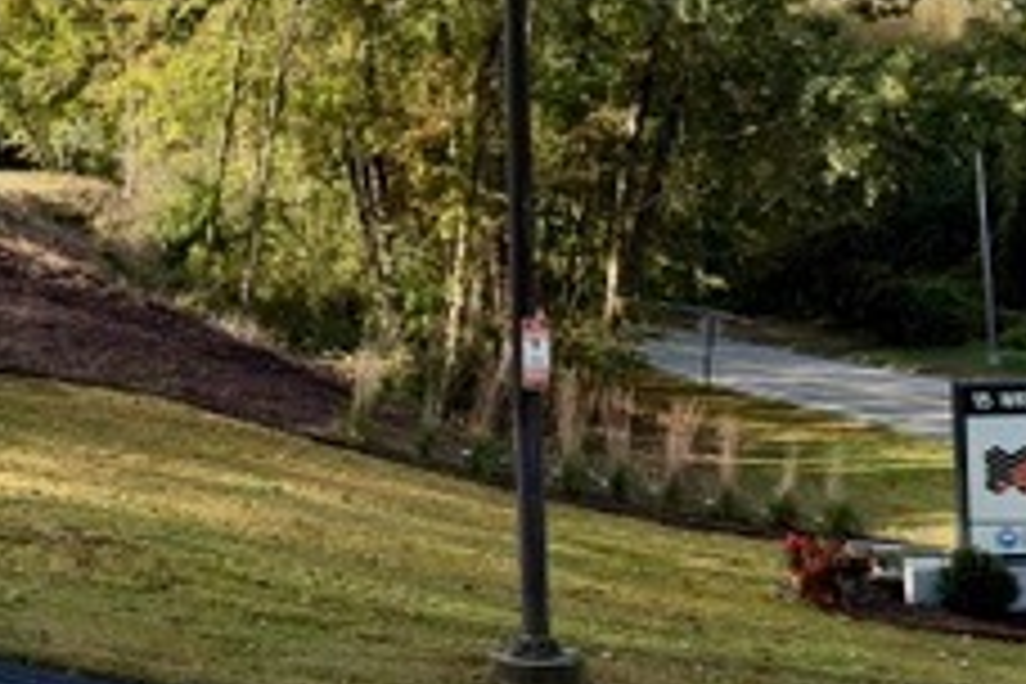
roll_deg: +3.1
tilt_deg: +3.6
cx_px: 108
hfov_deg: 27.8
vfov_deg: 19.1
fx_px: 1995
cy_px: 54
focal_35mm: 70
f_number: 1.8
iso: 64
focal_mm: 6.93
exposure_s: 1/1980
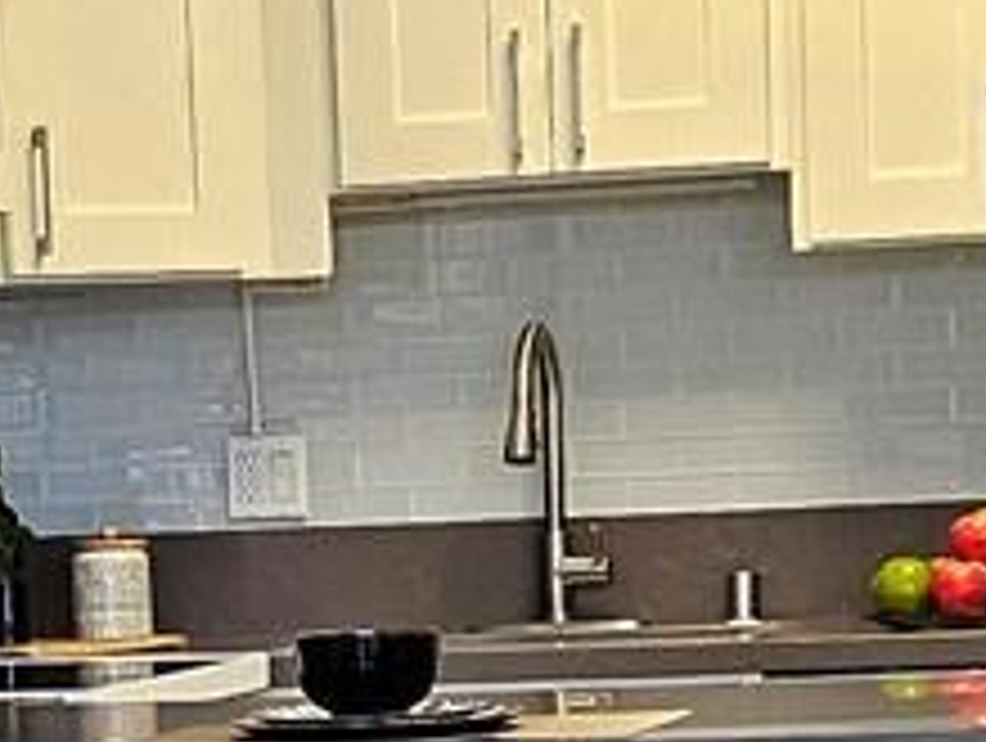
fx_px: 4993
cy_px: 1232
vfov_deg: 8.3
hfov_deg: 11.3
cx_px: 302
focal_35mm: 175
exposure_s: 1/120
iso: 100
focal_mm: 5
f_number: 1.8
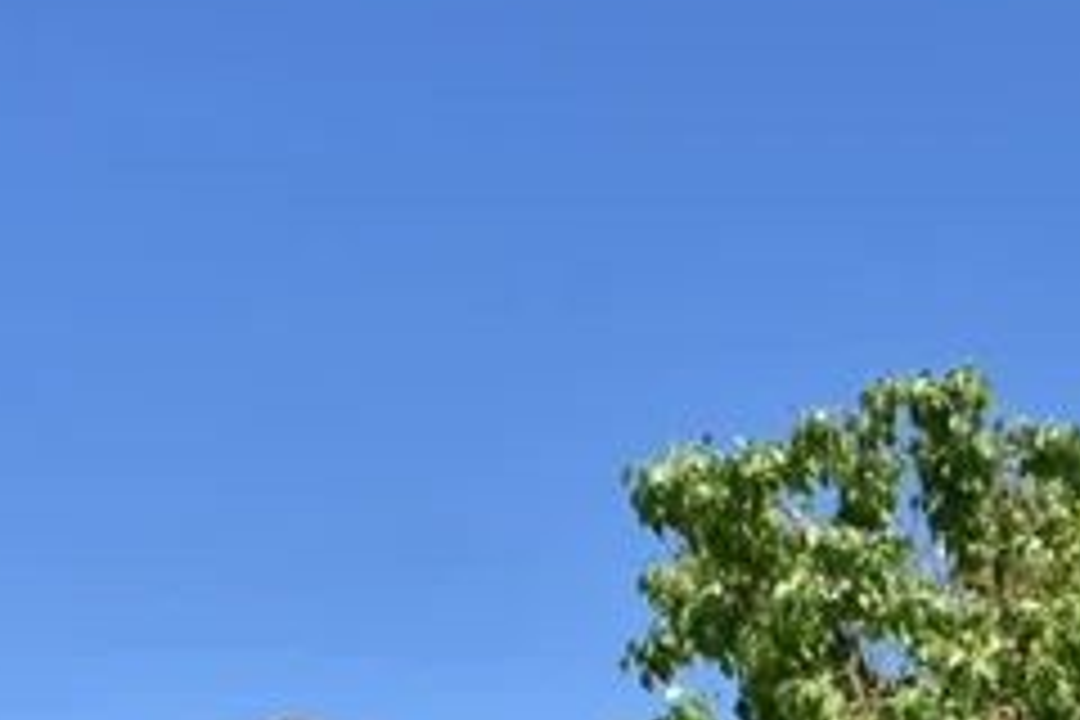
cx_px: 1152
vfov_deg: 10.8
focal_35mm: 115
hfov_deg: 17.3
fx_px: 3450
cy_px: 1472
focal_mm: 18
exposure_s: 1/500
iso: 140
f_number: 8
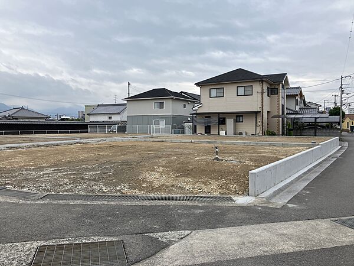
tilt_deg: +0.8
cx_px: 177
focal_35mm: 28
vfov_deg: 49.7
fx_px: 286
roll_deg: +0.0
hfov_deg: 63.4
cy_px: 133
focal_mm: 3.99
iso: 32
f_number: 1.8
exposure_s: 1/674
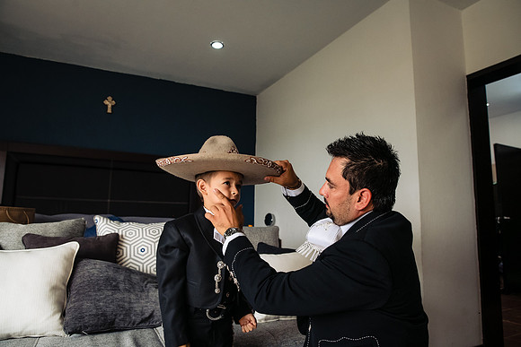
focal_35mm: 24
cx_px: 260
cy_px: 174
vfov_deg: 53.2
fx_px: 347
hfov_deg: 73.7
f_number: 5
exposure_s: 1/250
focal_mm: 24
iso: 1600
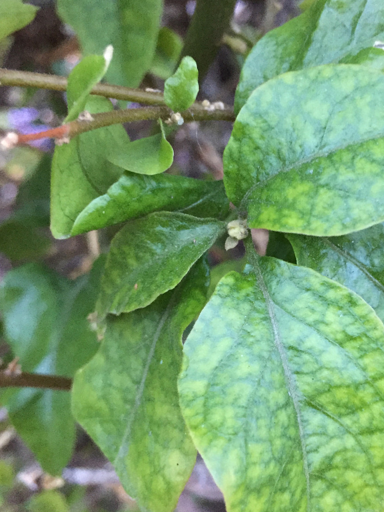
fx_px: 636
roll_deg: -1.4
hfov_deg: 33.1
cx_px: 275
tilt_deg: -37.1
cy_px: 259
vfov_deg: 43.9
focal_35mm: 43
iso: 320
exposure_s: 1/17
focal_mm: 4.15
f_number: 2.2
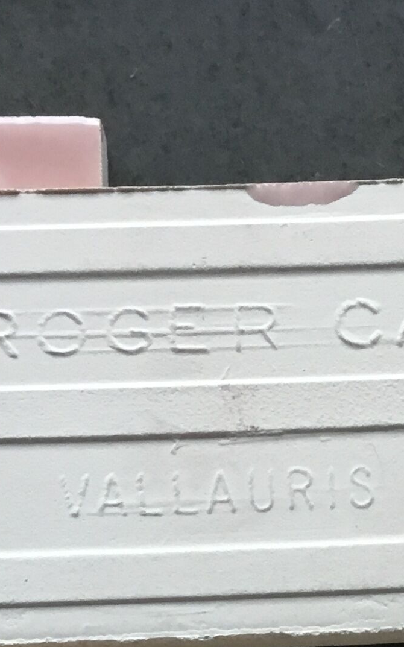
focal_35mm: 100
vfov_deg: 20.0
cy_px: 686
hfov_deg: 13.0
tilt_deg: -82.6
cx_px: 368
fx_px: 1763
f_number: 2.4
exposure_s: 1/33
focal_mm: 3.3
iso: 100
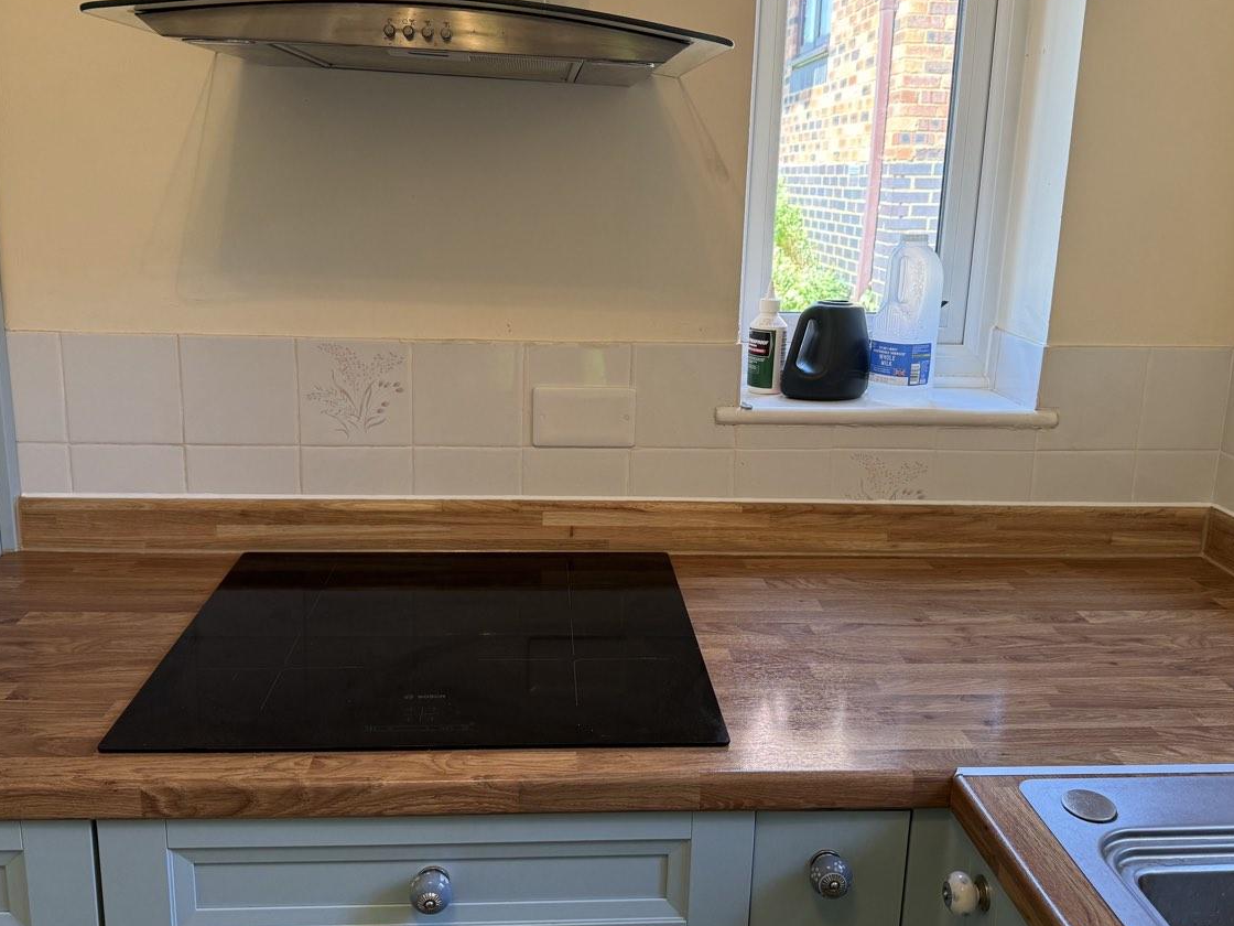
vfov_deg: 46.7
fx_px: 1069
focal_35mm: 30
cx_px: 624
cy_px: 421
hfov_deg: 60.0
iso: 160
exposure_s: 1/100
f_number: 1.78
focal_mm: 6.76
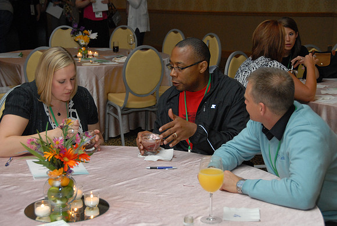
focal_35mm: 72
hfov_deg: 28.0
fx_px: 675
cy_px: 113
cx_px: 168
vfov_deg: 19.0
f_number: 6.3
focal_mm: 48
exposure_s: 1/50
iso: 800
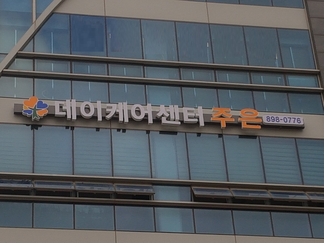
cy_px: 122
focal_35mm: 26
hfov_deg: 67.3
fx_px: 243
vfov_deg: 53.1
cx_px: 162
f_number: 1.7
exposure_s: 1/2288
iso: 50
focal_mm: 4.2
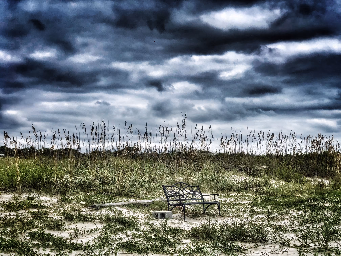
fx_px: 512
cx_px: 170
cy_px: 128
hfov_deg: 36.8
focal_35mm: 52
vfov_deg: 28.0
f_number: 2.4
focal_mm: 6
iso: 16
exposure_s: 1/1372
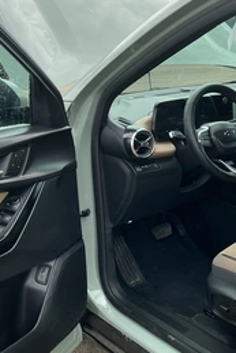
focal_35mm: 45
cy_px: 181
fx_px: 442
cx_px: 183
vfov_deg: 43.6
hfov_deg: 29.3
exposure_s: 1/442
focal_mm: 3
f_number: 1.8
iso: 25
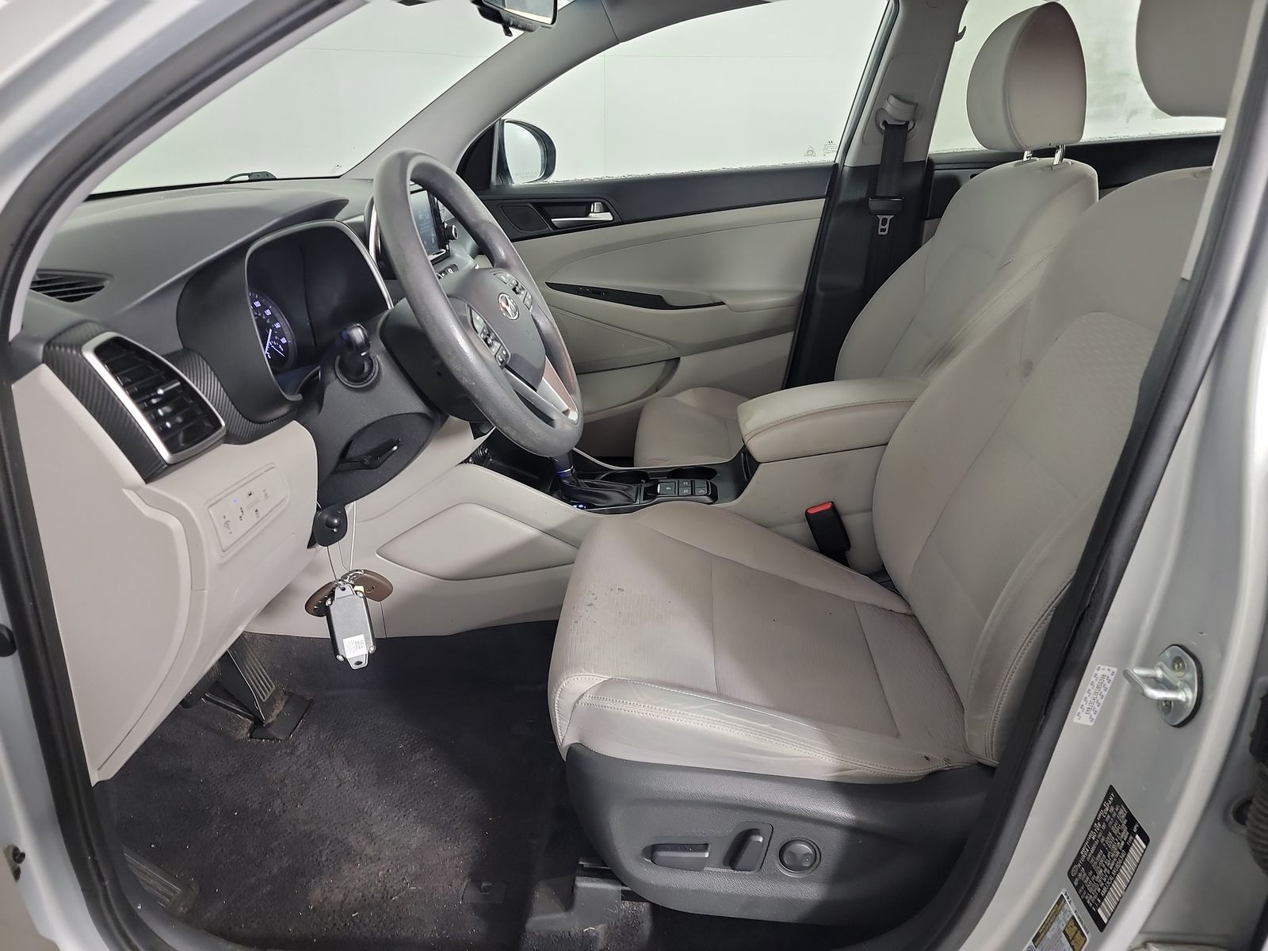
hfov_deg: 71.6
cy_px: 476
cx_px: 634
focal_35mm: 24
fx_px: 879
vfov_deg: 56.8
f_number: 1.8
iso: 373
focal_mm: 6.7
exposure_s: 1/59
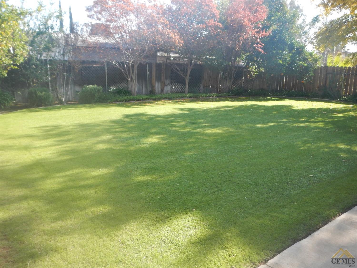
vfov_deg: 49.7
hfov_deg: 63.5
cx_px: 178
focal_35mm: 28
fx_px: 289
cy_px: 134
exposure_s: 1/250
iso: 200
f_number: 3.9
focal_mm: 5
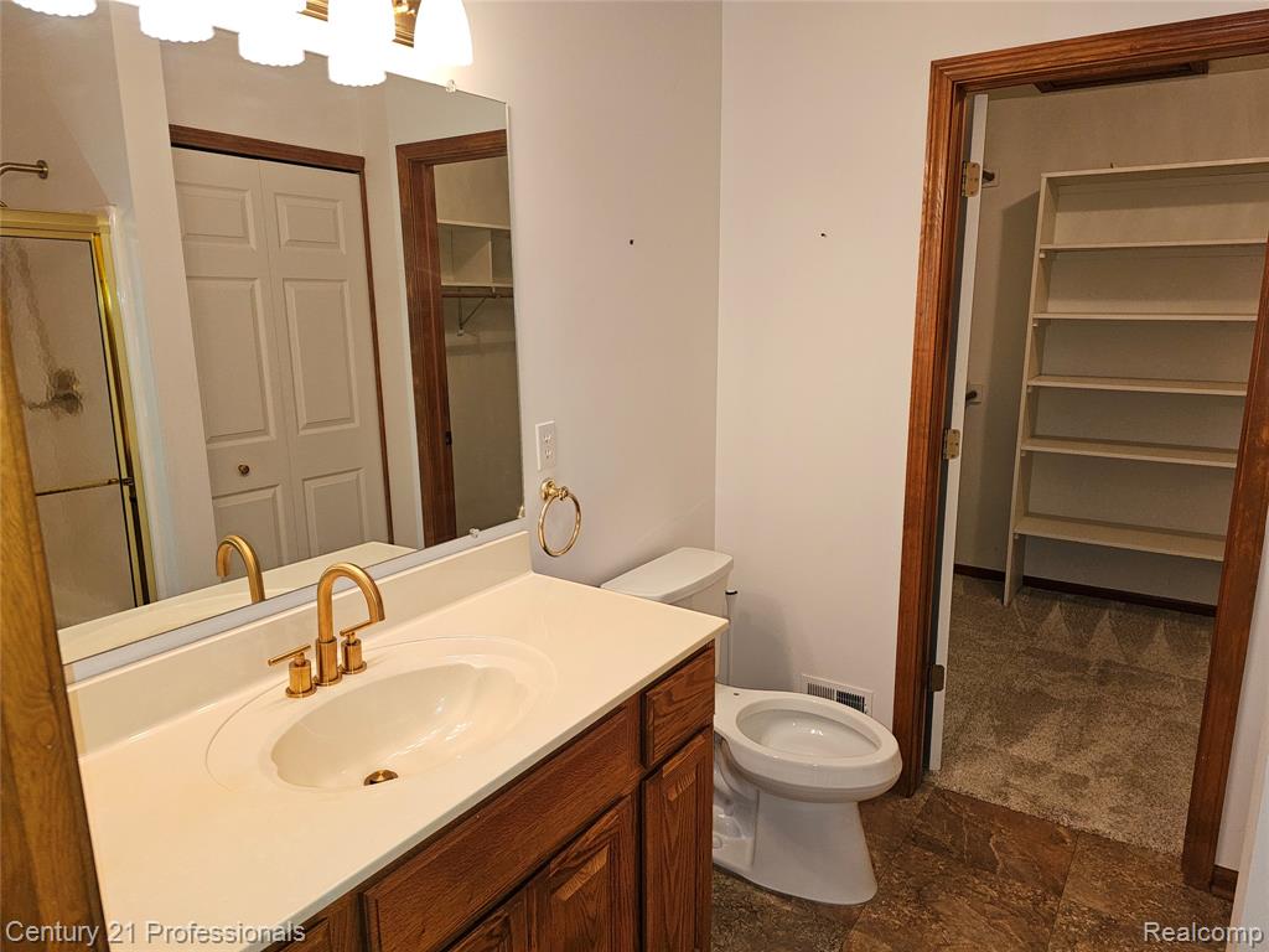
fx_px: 843
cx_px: 634
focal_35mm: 23
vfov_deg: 58.9
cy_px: 476
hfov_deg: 73.9
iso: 125
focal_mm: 6.3
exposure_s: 1/60
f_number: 1.7
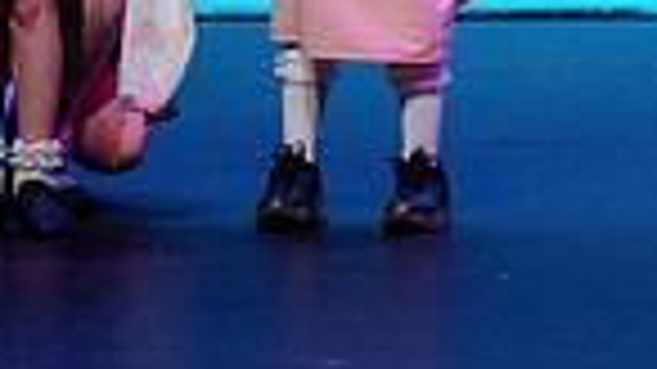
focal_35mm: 738
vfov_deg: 1.6
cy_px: -491
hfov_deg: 2.9
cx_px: 734
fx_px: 12852
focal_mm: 160
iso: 1250
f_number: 2.8
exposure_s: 1/500
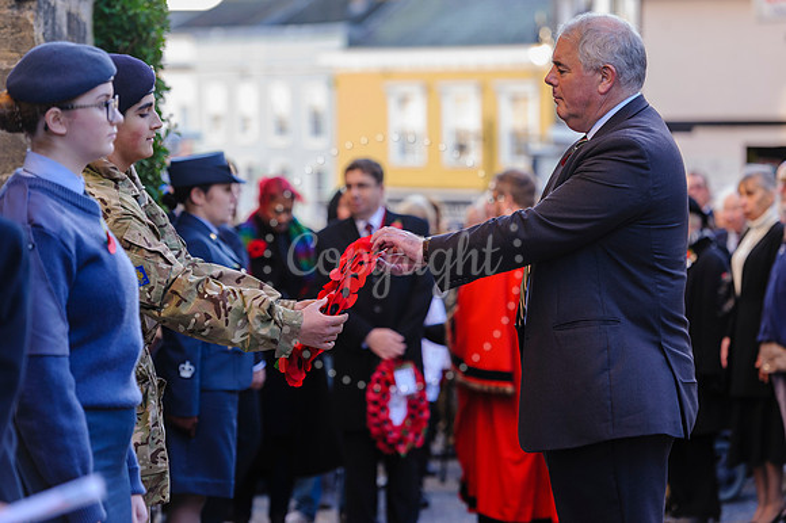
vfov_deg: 8.9
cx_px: 447
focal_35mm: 154
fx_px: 3351
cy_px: 226
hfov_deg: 13.4
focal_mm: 135
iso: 800
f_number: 4
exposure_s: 1/250
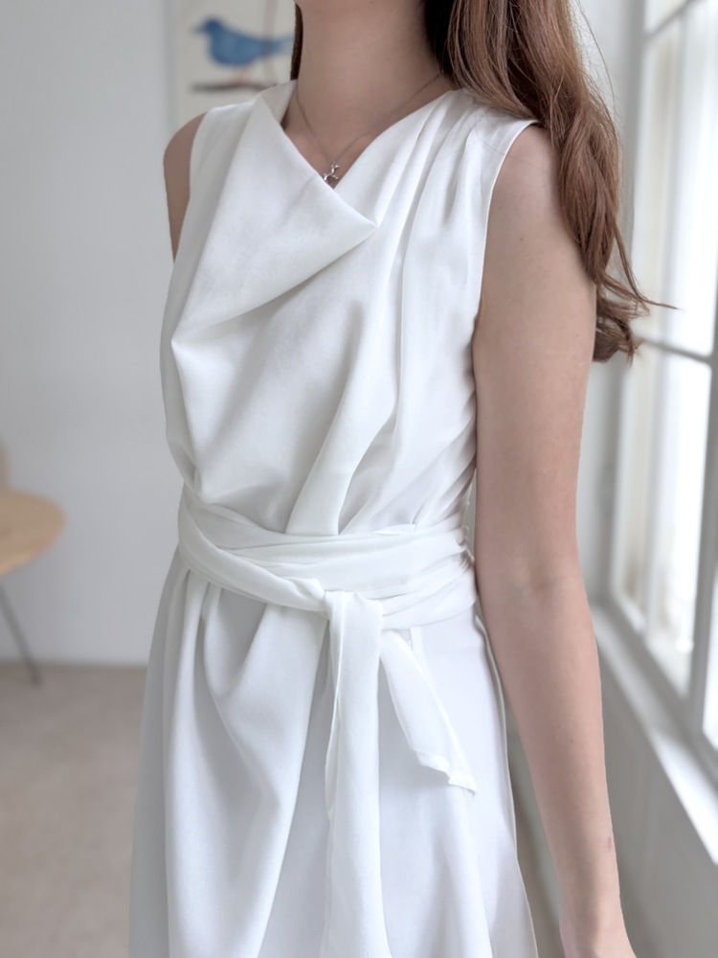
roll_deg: +1.0
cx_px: 359
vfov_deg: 67.3
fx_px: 719
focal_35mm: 26
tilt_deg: -10.1
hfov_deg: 53.1
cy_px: 479
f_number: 1.6
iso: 125
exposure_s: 1/60
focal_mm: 5.96
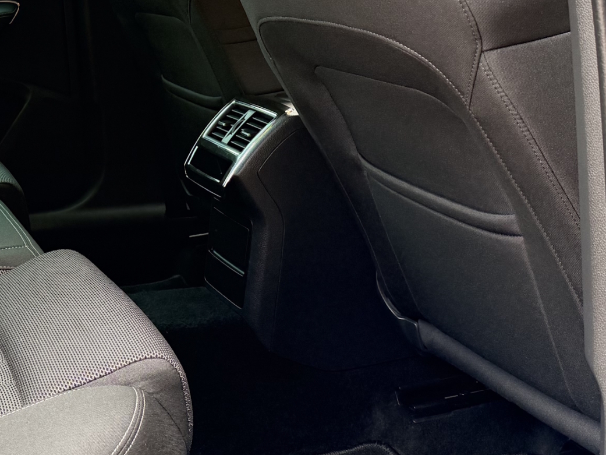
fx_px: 1033
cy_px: 98
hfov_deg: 30.7
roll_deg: +0.3
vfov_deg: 24.5
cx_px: 24
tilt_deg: -8.8
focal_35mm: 59
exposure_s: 1/87
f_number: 1.78
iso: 200
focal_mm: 6.76
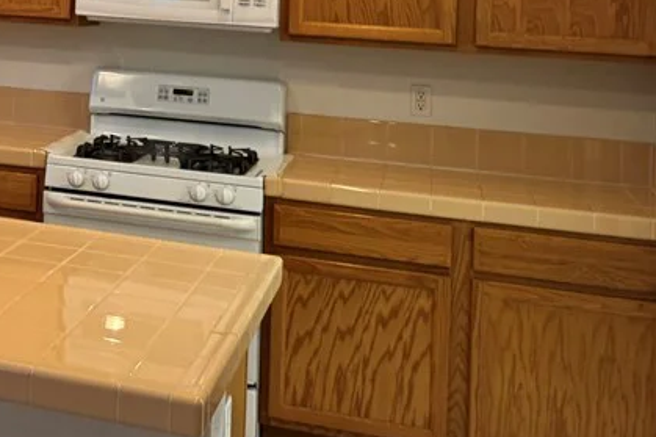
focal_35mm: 61
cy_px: -47
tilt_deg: +1.2
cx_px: -14
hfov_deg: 30.4
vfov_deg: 21.1
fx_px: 1111
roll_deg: -2.1
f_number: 1.78
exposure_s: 1/60
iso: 200
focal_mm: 6.76
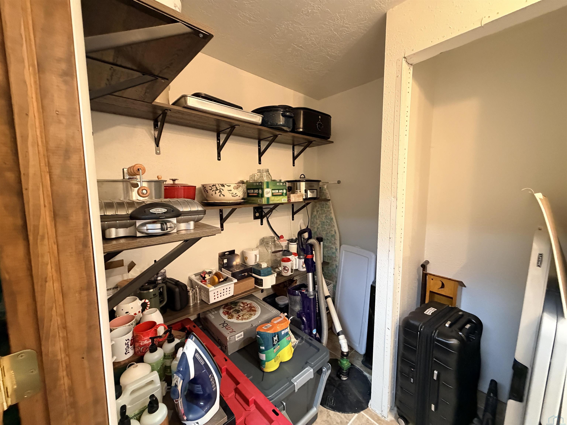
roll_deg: +0.2
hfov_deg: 102.1
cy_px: 212
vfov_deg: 85.7
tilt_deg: -5.2
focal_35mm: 14
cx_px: 284
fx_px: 229
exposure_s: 1/60
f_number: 2.2
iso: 640
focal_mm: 2.22
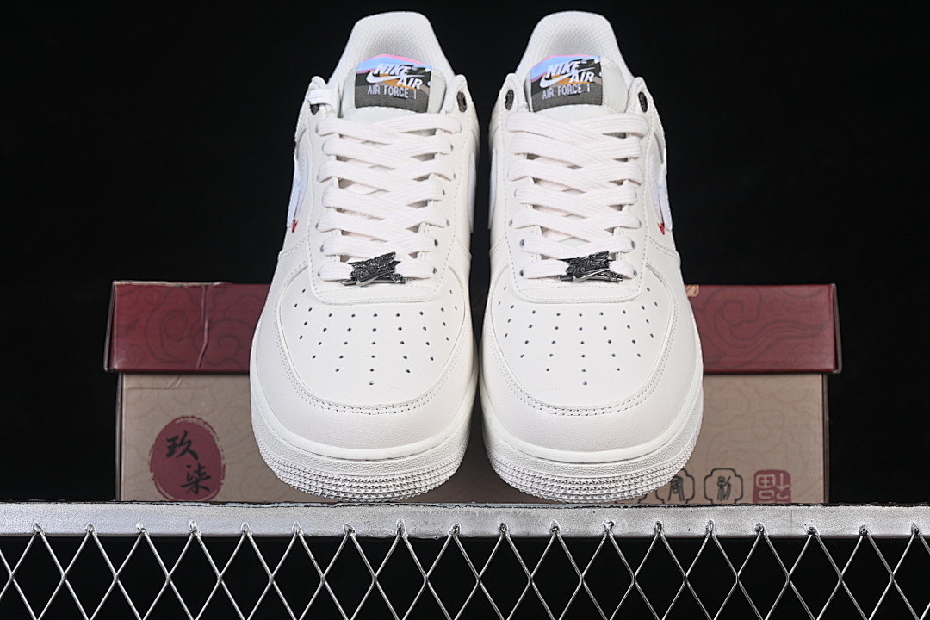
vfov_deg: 18.2
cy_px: 310
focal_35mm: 75
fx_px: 1937
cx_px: 465
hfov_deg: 27.0
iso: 160
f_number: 8
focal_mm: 50
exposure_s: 1/80
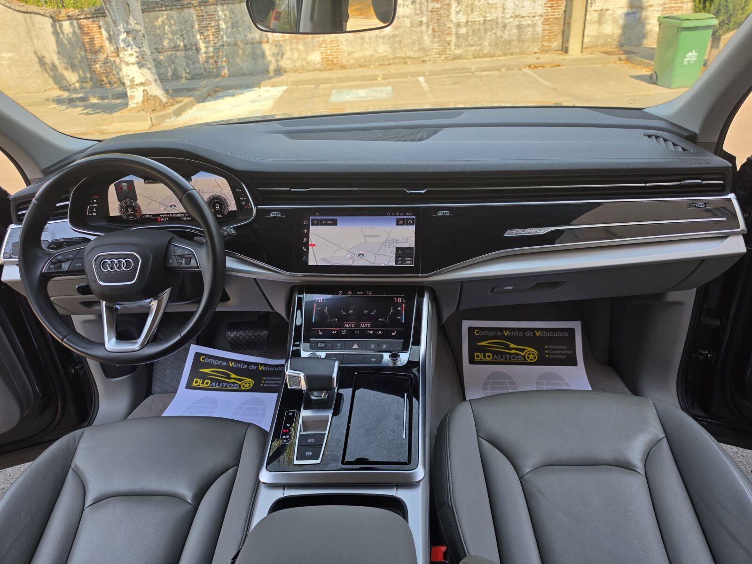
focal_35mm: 23
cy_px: 282
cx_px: 376
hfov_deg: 73.9
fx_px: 500
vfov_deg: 58.9
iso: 64
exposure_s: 1/1751
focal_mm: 6.5
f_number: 1.4
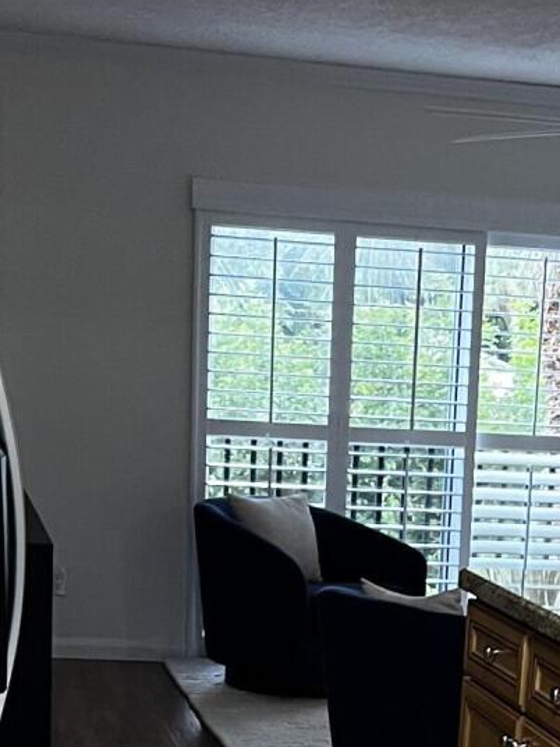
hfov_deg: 15.1
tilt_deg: -12.3
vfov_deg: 19.4
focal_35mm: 97
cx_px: 488
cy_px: 831
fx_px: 2092
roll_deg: -2.1
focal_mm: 5.7
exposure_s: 1/60
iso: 125
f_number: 1.5
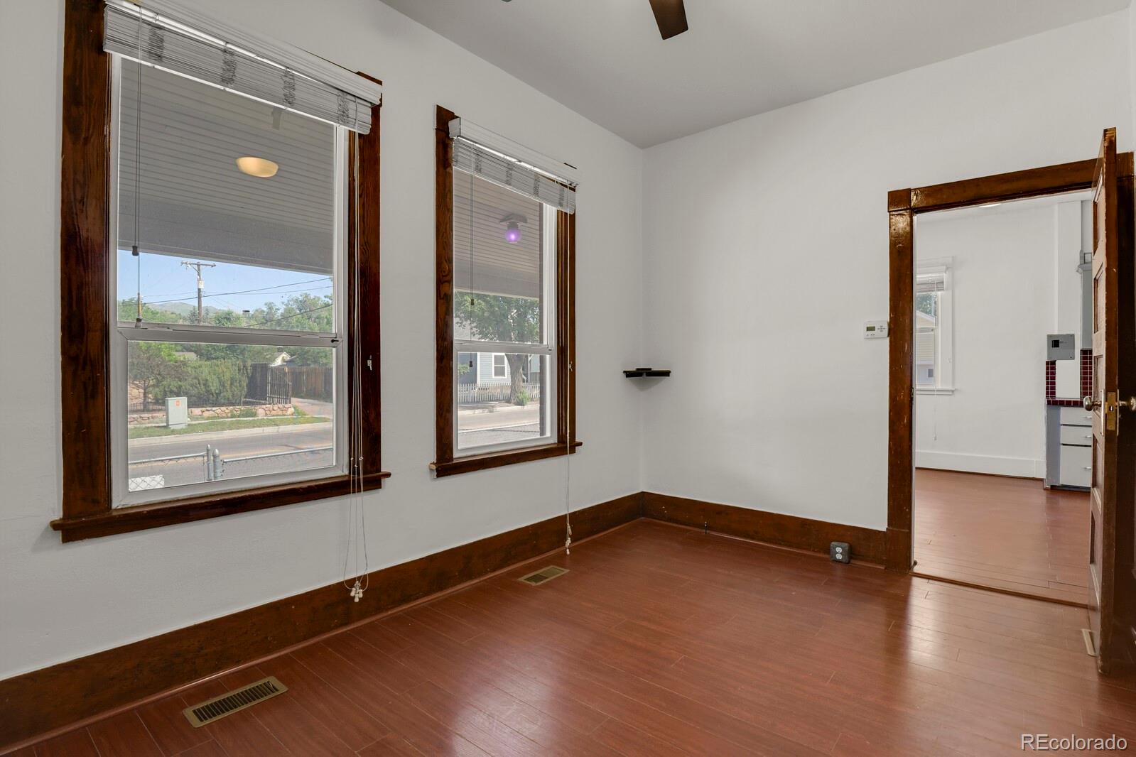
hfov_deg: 93.3
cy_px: 378
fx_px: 536
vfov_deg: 70.4
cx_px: 568
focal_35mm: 17
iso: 2500
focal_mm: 17
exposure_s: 1/20
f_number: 8
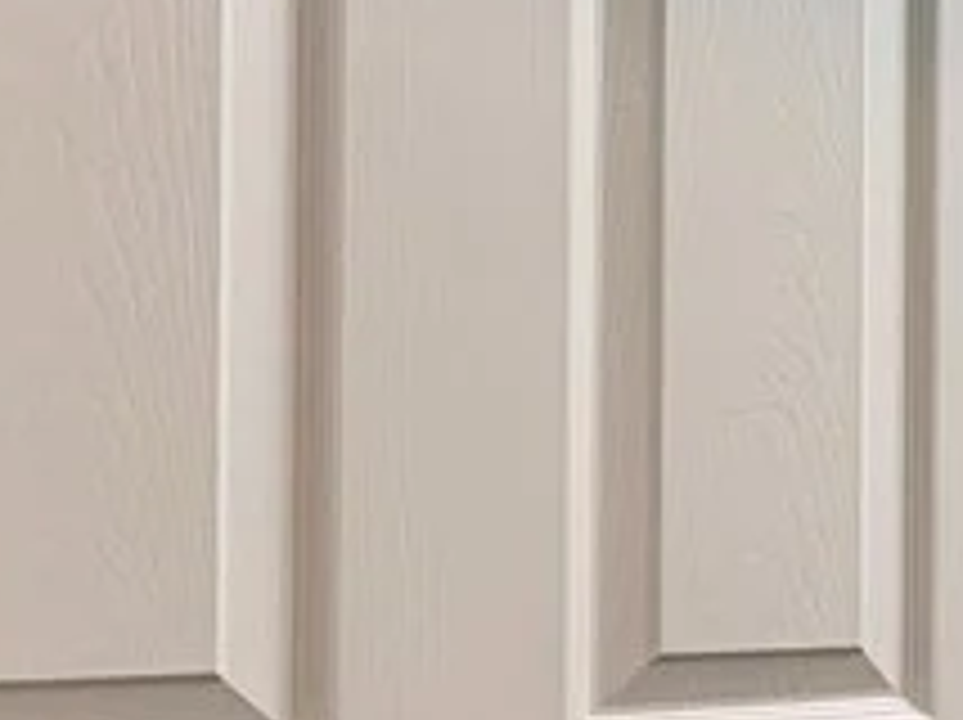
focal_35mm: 67
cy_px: 531
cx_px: 1602
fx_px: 1862
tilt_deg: +0.1
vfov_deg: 21.7
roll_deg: -0.6
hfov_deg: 21.8
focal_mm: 2.22
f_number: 2.2
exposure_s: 1/120
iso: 160
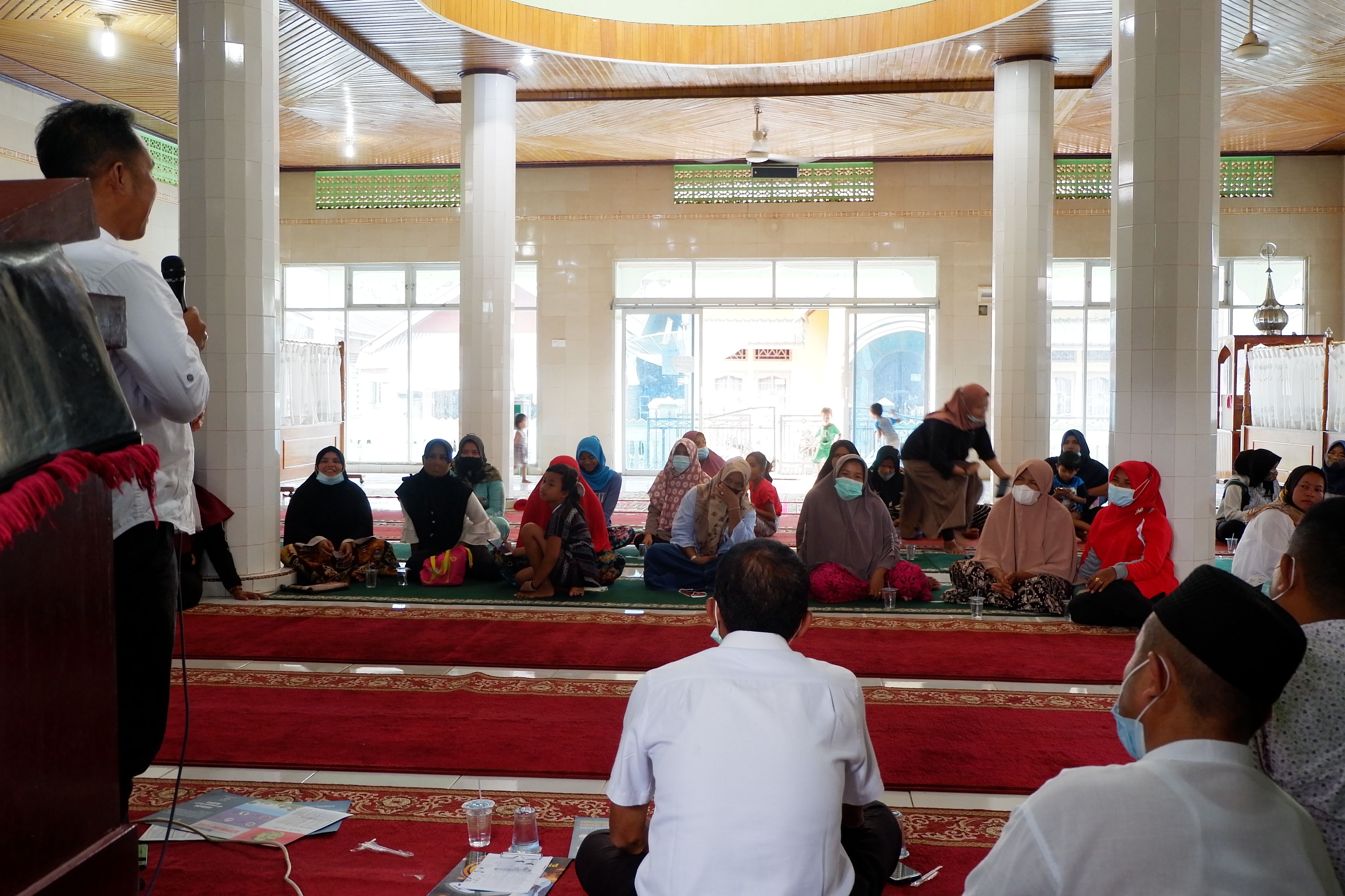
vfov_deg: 40.0
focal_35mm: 33
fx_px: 1233
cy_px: 430
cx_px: 657
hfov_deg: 57.2
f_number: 3.8
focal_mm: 20.1
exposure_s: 1/42
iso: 1000
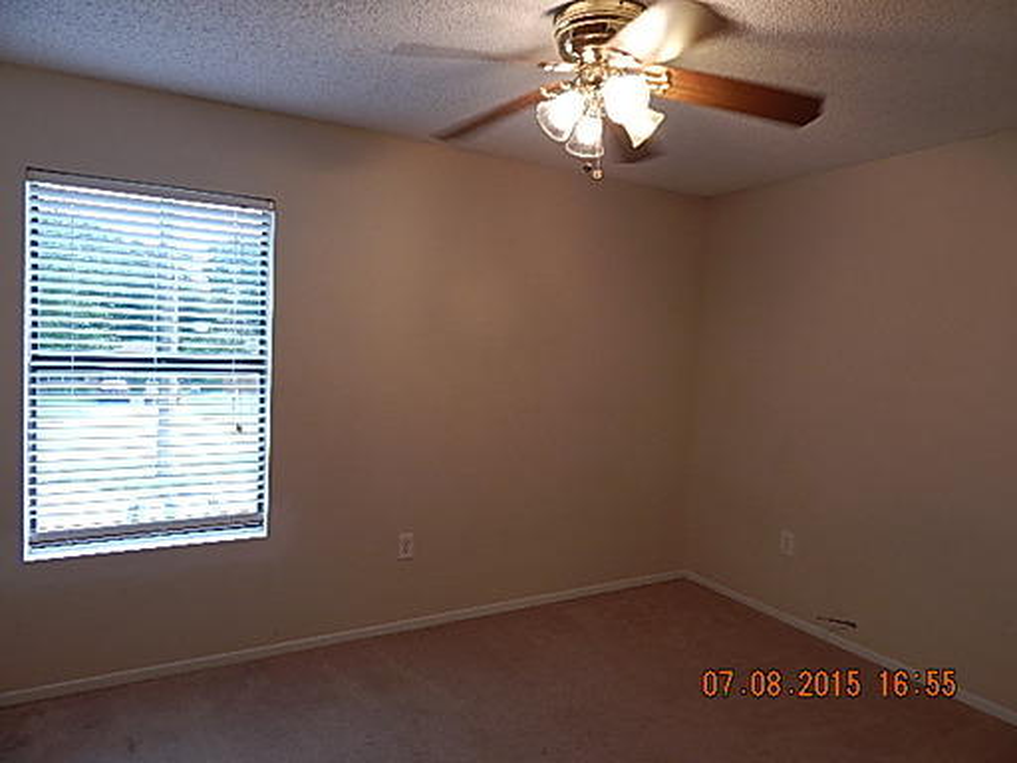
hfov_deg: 73.9
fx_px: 676
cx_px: 508
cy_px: 382
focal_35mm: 23
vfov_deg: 58.9
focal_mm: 4
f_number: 3
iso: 125
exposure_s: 1/60
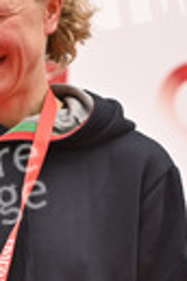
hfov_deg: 2.9
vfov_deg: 4.3
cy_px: 305
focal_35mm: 482
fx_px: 3755
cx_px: -1
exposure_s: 1/800
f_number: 2.8
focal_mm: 155
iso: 160
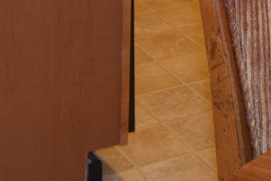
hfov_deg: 13.1
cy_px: -283
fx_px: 1174
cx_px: 88
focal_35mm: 156
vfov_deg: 8.0
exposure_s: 1/60
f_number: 4
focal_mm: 18
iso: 800
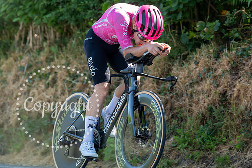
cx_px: 126
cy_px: 64
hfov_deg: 8.6
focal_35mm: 239
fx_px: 1676
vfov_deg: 5.7
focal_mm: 194
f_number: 3.5
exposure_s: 1/1000
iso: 800
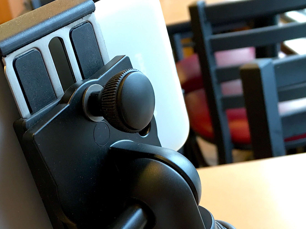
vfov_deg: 27.0
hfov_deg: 35.3
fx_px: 469
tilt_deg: -26.6
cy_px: 181
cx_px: 73
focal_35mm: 53
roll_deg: +11.7
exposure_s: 1/15
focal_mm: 4.15
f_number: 2.2
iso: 50
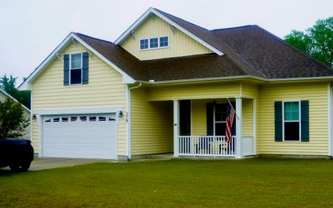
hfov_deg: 40.5
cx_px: 195
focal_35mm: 50
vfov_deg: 26.0
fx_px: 450
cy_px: 118
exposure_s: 1/80
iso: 100
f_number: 6.3
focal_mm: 27
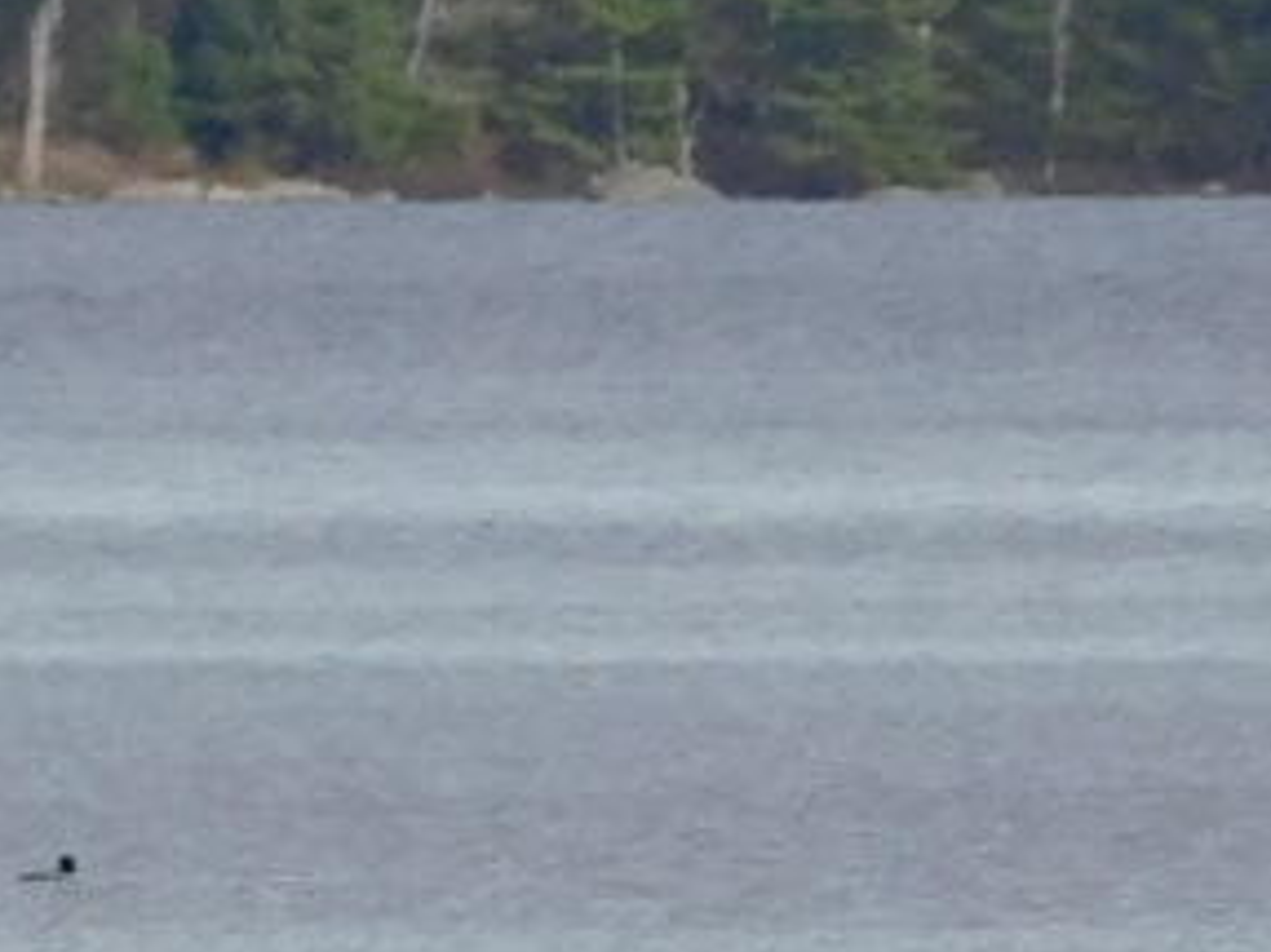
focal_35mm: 3217
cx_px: -819
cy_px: 580
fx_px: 118070
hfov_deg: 0.6
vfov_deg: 0.5
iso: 125
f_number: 6
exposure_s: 1/320
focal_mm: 102.5
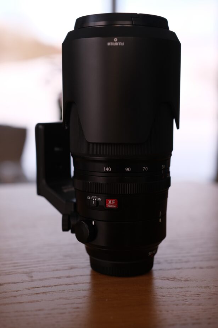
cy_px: 164
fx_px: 454
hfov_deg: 27.0
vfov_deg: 39.6
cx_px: 109
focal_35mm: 50
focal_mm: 33
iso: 320
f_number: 2.8
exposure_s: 1/250
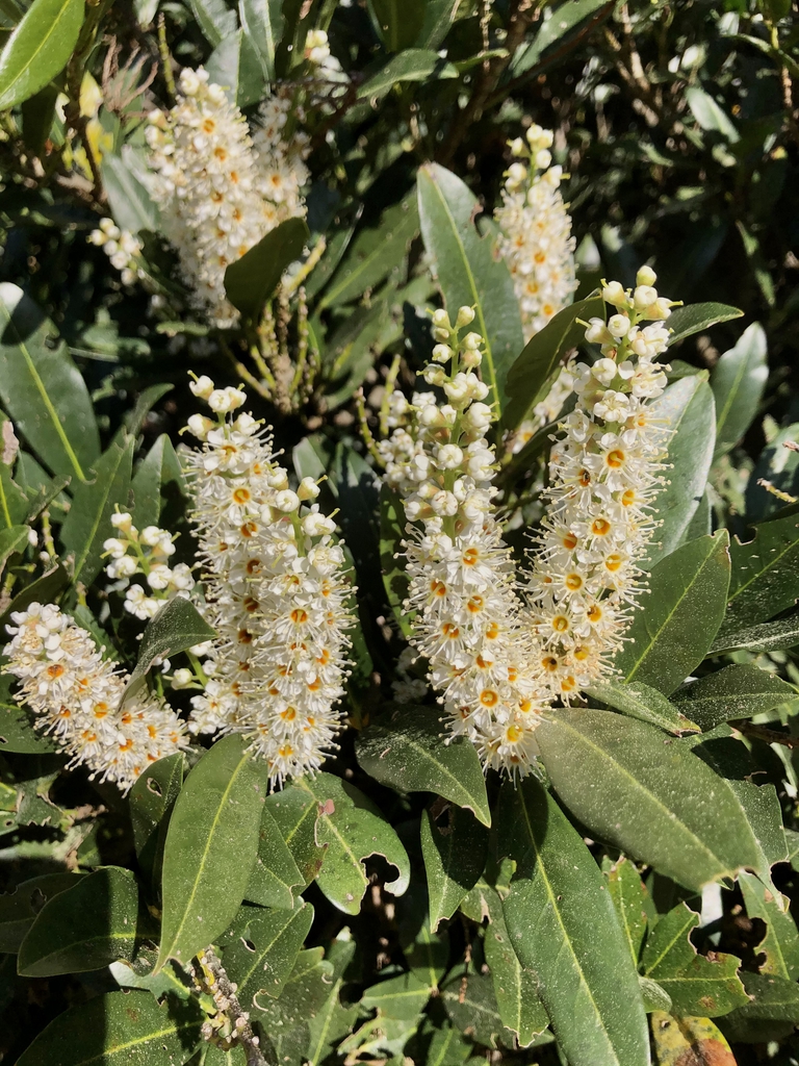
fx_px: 862
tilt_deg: -23.7
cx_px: 400
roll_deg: +4.9
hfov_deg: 49.7
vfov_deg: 63.4
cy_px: 533
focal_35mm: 28
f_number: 1.8
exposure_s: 1/2114
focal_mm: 3.99
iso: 20
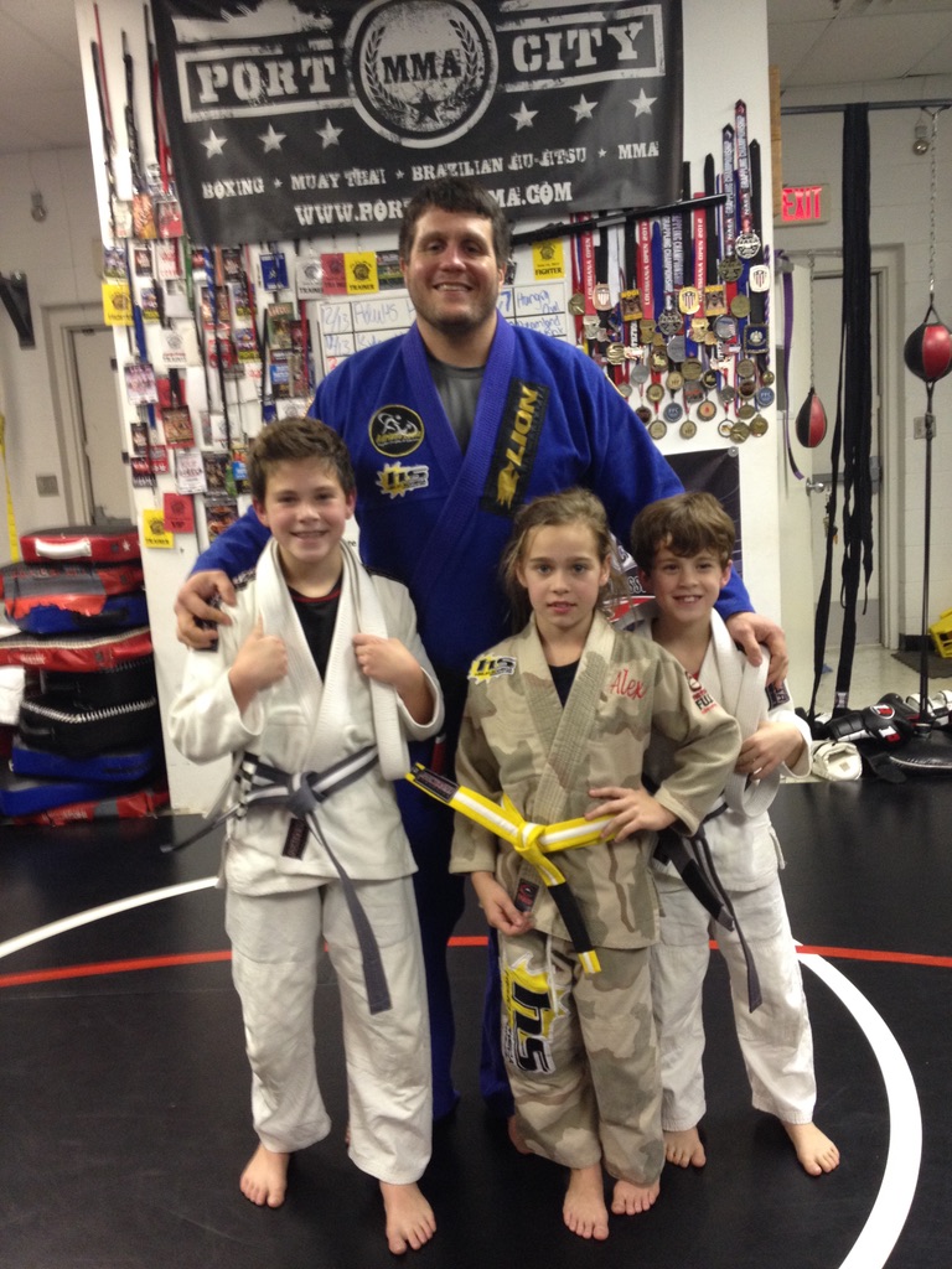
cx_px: 476
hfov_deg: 40.7
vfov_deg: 52.6
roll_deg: +3.5
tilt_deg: -8.4
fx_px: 1283
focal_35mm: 35
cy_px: 634
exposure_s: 1/20
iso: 160
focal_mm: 4.28
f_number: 2.4
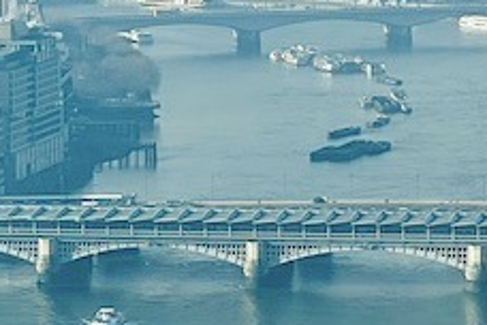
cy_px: 38
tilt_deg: -4.8
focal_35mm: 360
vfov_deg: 3.8
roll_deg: +0.7
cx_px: 192
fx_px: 4870
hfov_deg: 5.7
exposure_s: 1/345
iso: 32
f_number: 2.8
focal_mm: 9
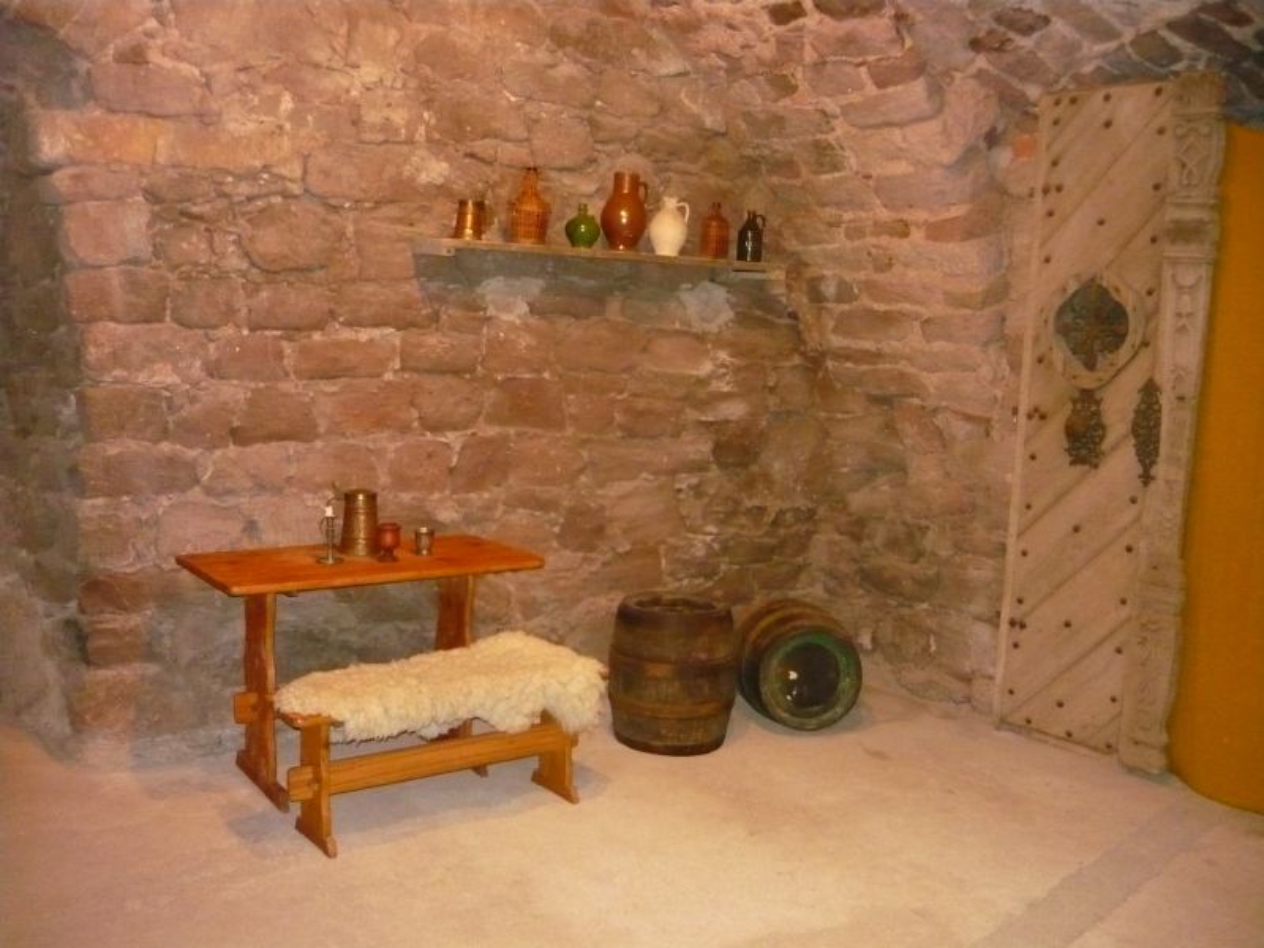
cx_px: 632
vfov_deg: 42.9
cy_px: 474
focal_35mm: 33
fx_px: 1205
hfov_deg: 55.4
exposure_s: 1/30
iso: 800
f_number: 2.8
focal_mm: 5.5
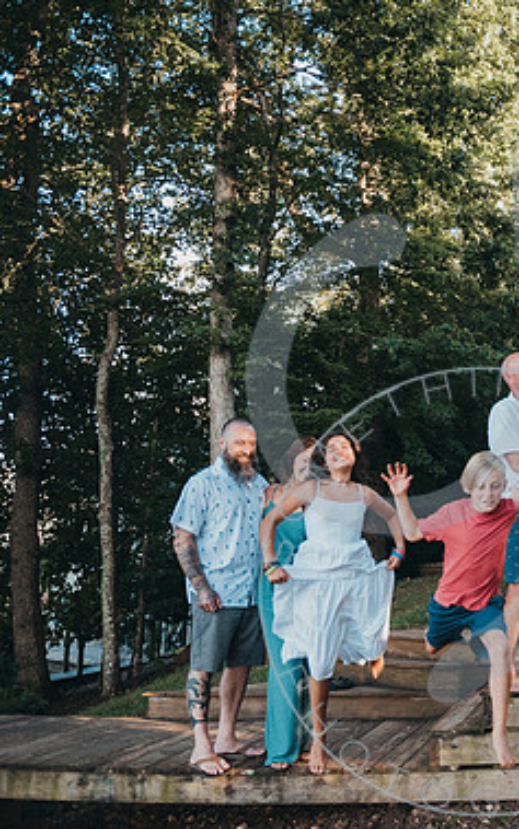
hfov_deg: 29.8
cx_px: 588
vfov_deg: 51.5
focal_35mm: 38
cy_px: 408
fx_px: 860
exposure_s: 1/125
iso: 100
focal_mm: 24
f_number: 2.8
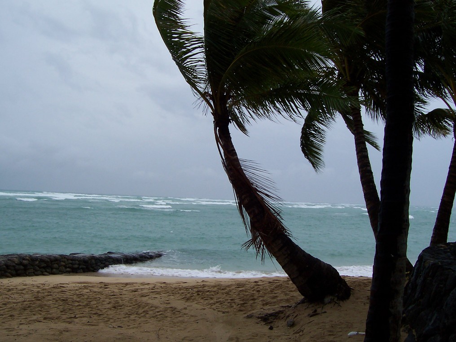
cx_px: 228
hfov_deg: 50.1
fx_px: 487
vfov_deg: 38.7
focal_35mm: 37
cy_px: 171
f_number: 5.6
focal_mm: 5.6
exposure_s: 1/350
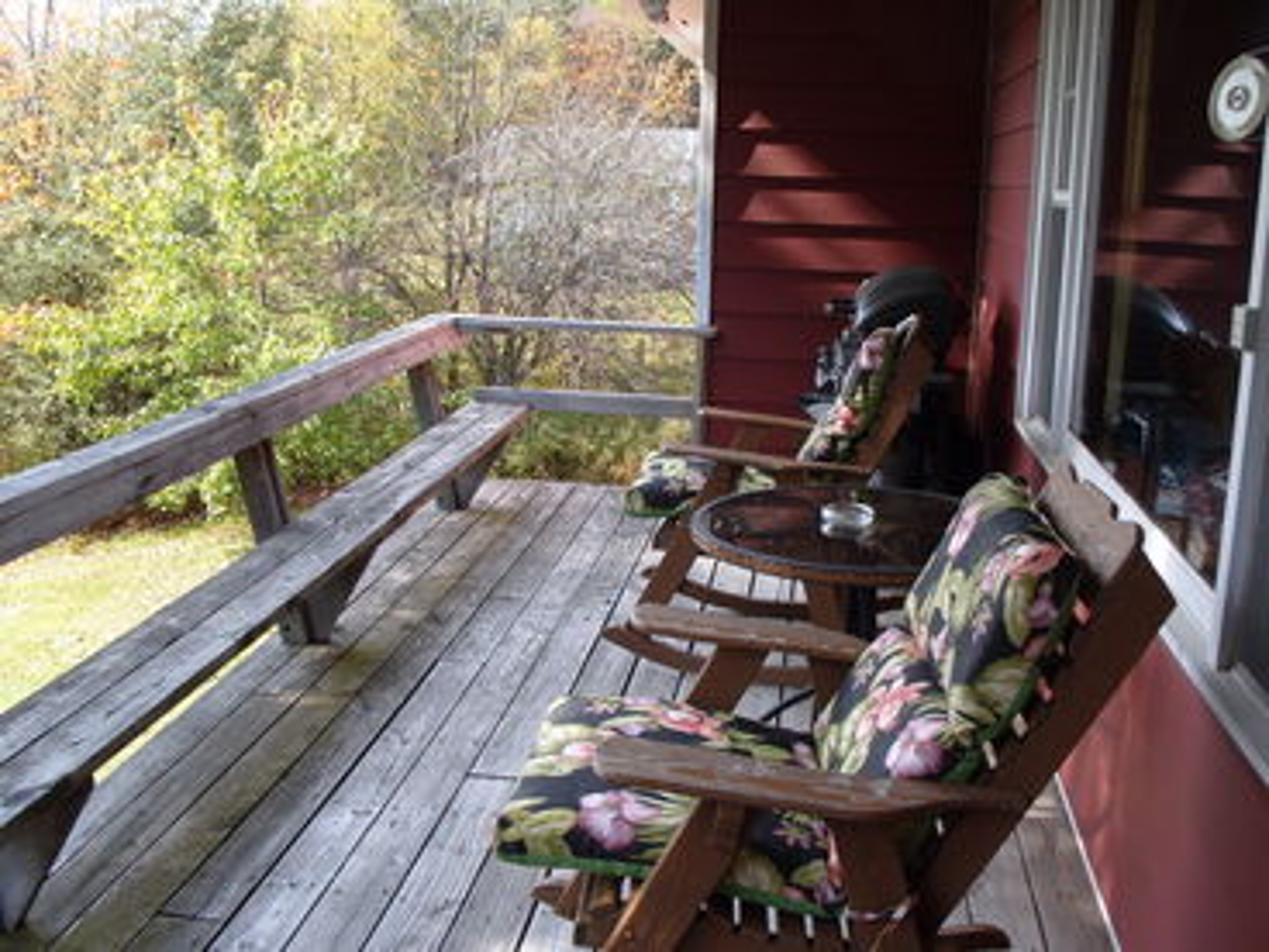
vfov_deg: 40.7
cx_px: 634
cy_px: 476
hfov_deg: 52.6
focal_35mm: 35
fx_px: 1283
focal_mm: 7.8
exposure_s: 1/125
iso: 80
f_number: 4.1
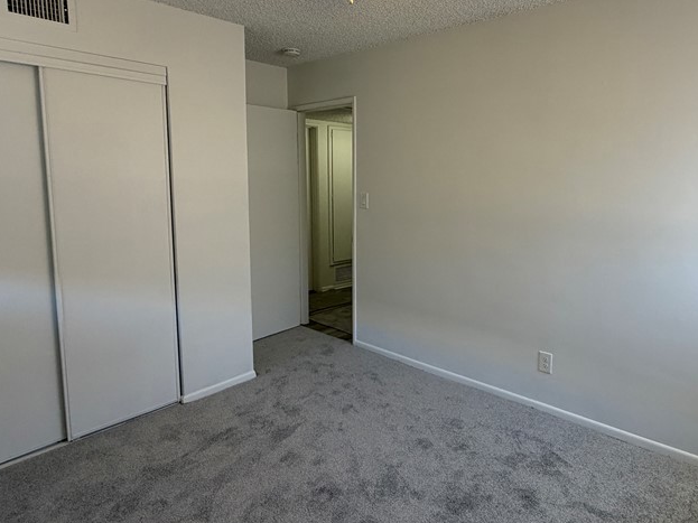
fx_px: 464
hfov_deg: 73.7
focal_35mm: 23
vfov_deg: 58.7
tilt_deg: -6.7
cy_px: 231
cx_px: 387
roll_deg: -0.2
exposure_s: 1/120
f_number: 2.2
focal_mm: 2.22
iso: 200
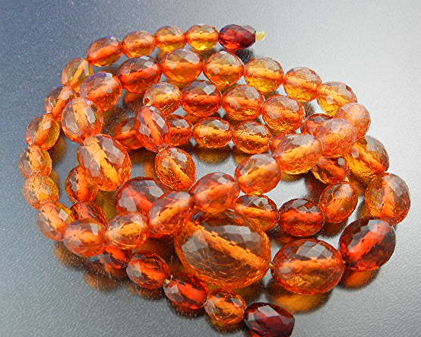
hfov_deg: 42.0
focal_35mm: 44
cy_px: 182
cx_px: 218
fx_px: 548
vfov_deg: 34.1
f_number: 3.7
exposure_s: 1/18.6
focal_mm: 7.1
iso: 400
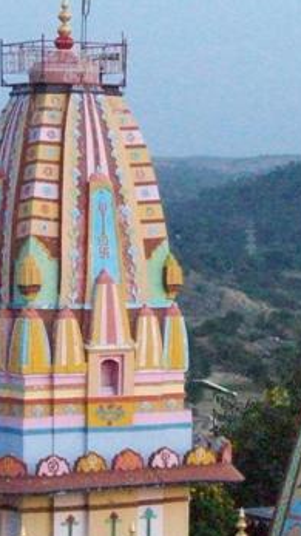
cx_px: 73
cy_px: 327
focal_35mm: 176
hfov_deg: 6.9
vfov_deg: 12.2
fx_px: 2499
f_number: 3.8
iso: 800
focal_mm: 11.6
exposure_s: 1/24.9
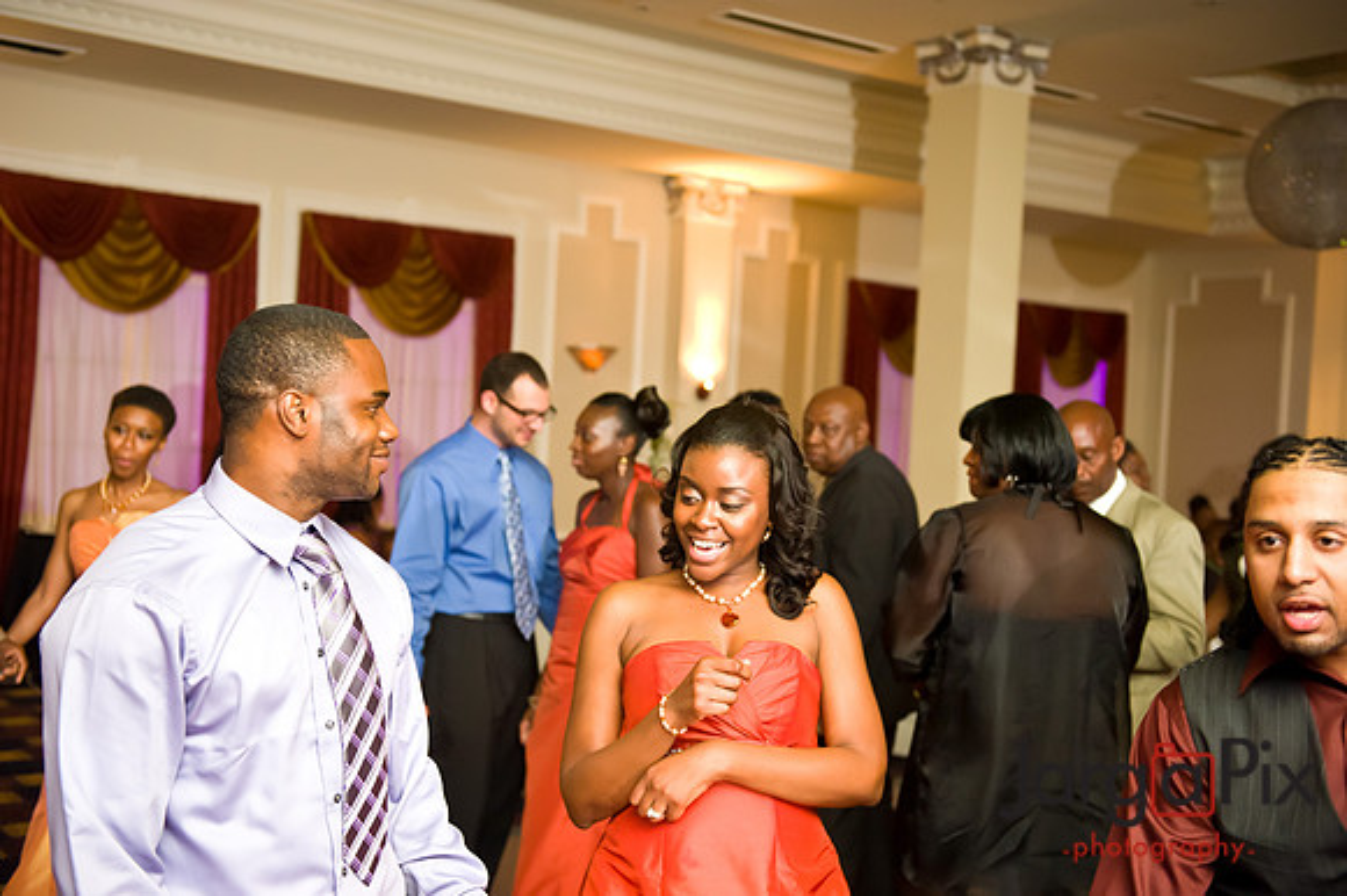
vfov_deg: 29.8
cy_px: 448
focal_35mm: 45
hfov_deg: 43.6
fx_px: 1683
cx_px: 674
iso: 3200
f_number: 3.2
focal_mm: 45
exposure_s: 1/125
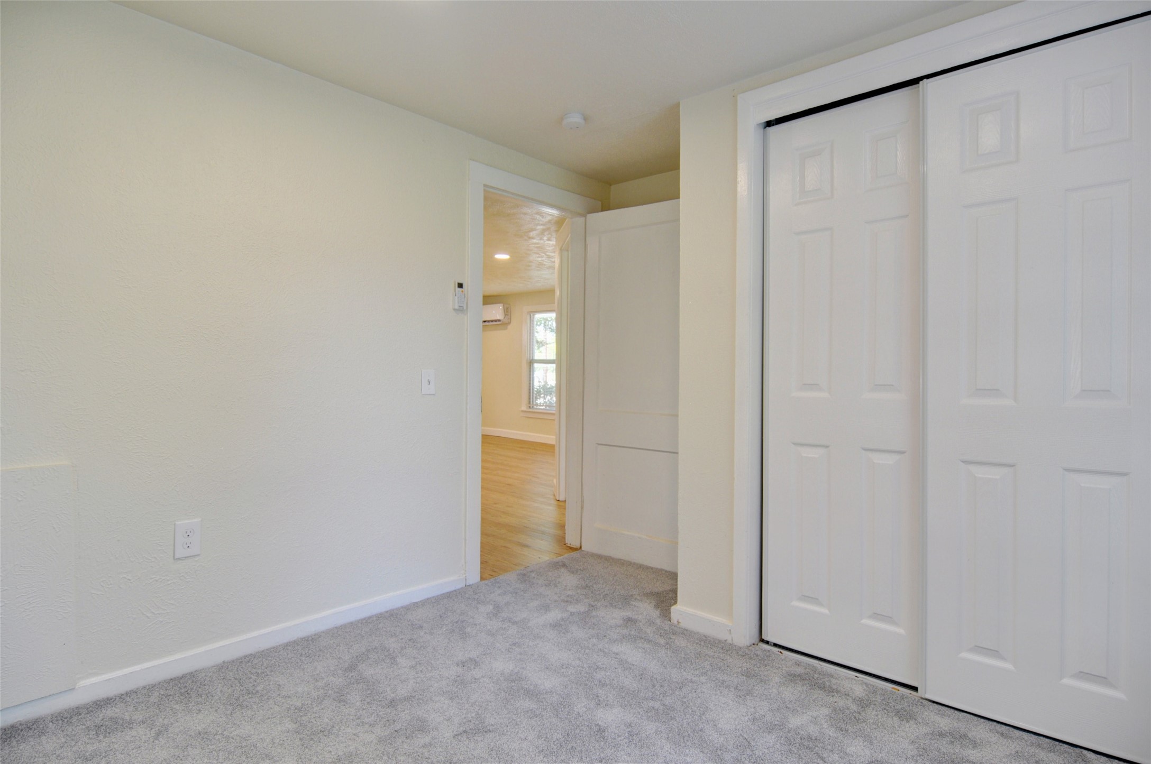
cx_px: 576
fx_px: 575
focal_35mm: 18
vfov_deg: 67.2
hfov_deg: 90.1
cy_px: 382
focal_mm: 12
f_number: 5
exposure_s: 1/60
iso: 200
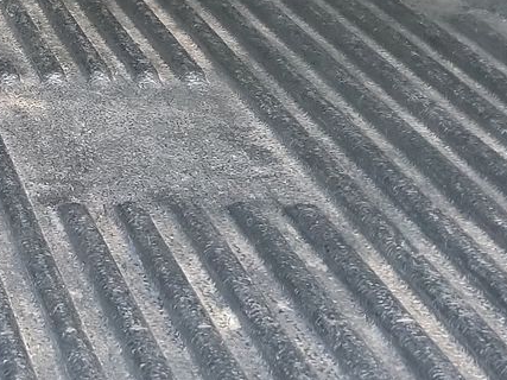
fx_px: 1318
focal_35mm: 90
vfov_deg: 16.0
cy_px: -24
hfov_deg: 17.7
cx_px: -397
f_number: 1.8
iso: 1089
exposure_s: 1/59
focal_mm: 6.7
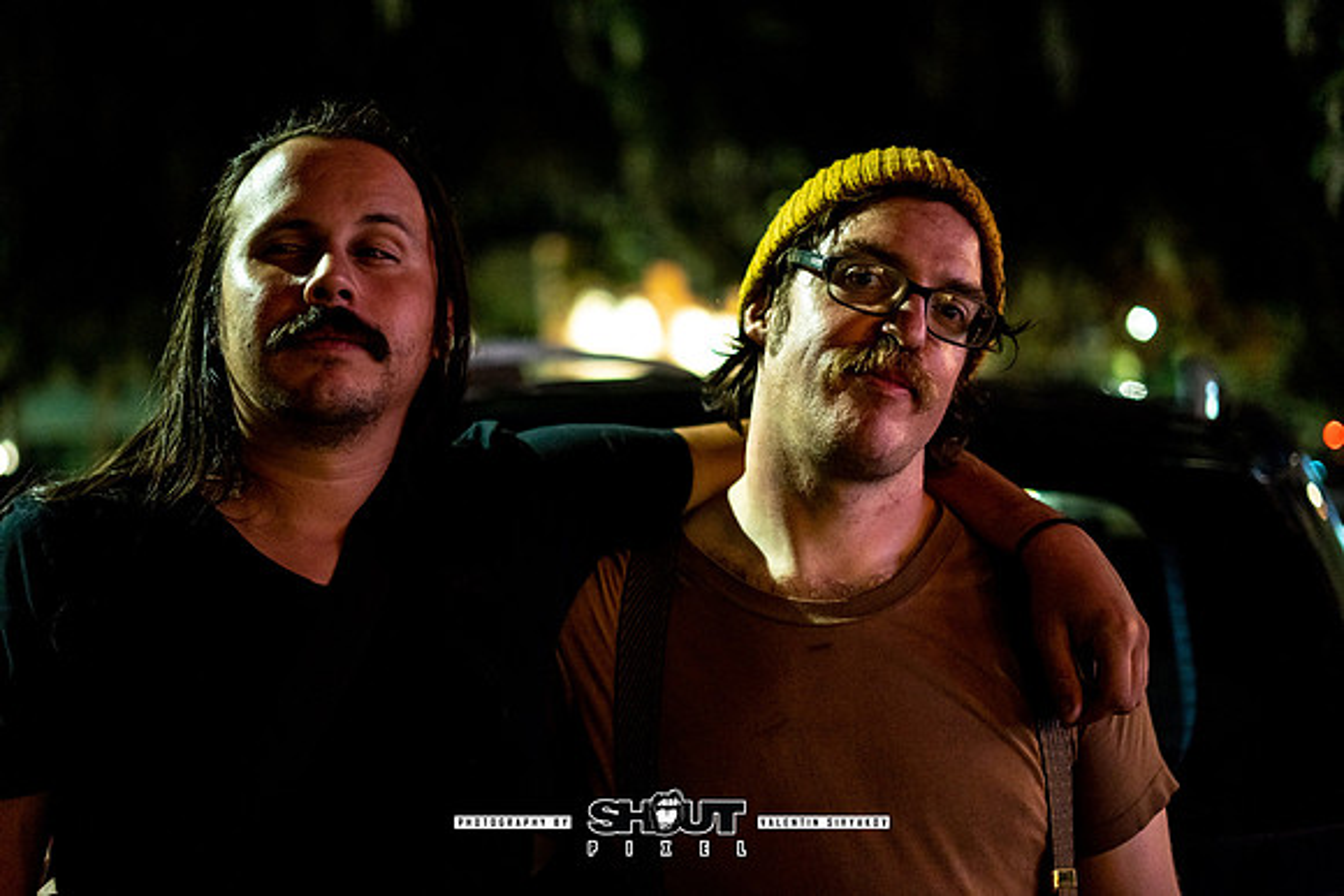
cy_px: 448
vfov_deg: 27.0
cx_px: 672
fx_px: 1867
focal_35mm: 50
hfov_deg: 39.6
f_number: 1.8
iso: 1250
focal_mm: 50
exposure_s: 1/125
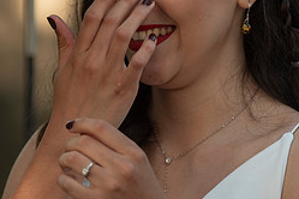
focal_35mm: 465
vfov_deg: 3.0
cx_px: 154
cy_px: 85
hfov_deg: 4.4
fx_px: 3862
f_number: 4
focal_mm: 200
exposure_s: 1/200
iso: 100
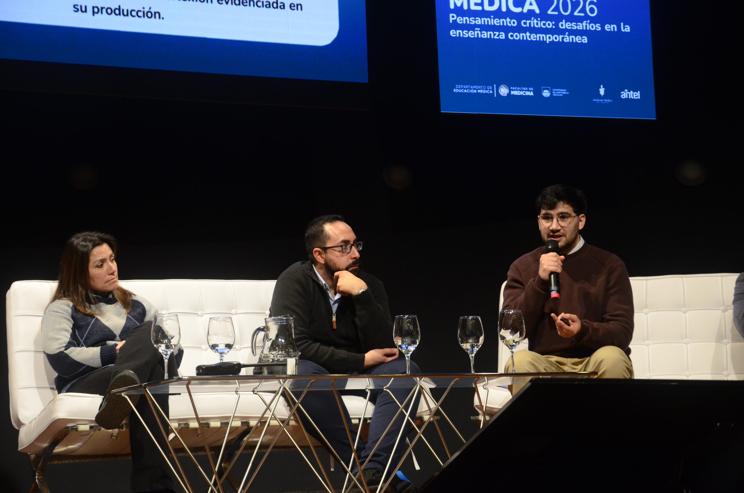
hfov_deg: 23.4
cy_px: 246
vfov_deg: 15.6
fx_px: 1794
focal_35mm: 87
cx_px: 372
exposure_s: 1/100
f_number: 5.6
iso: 1600
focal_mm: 58
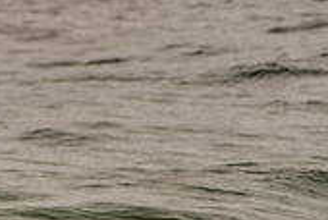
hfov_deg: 1.0
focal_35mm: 2089
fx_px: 19066
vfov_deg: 0.7
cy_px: 358
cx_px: -218
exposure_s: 1/2000
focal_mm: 500
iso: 160
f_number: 5.6
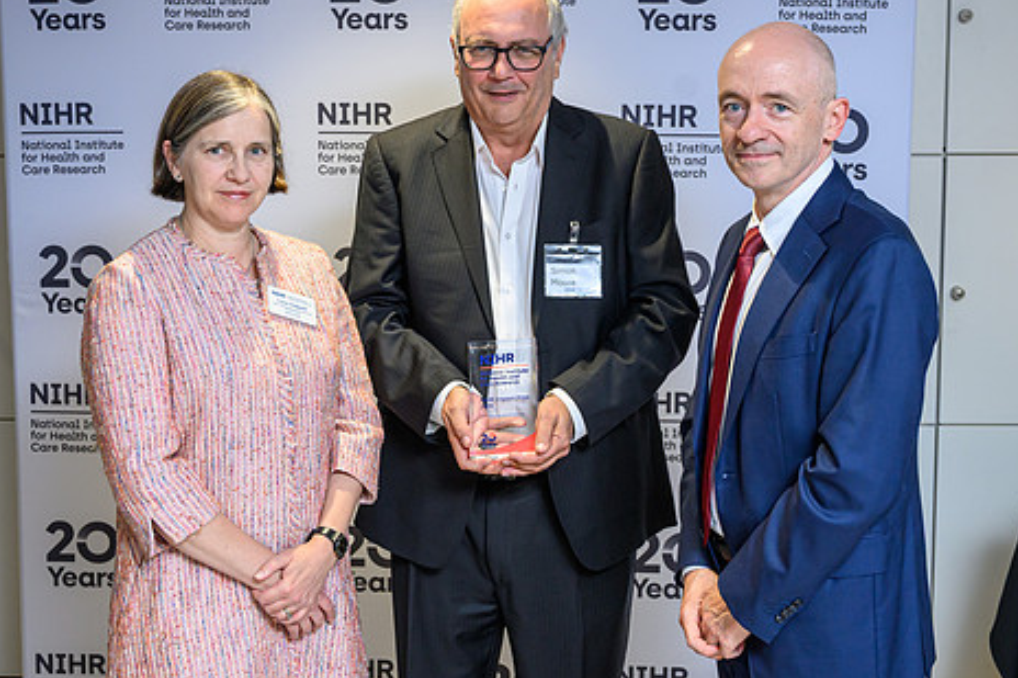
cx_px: 558
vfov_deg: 25.9
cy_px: 255
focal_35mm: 52
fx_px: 1470
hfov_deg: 38.2
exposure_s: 1/200
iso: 1250
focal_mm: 37
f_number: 4.5
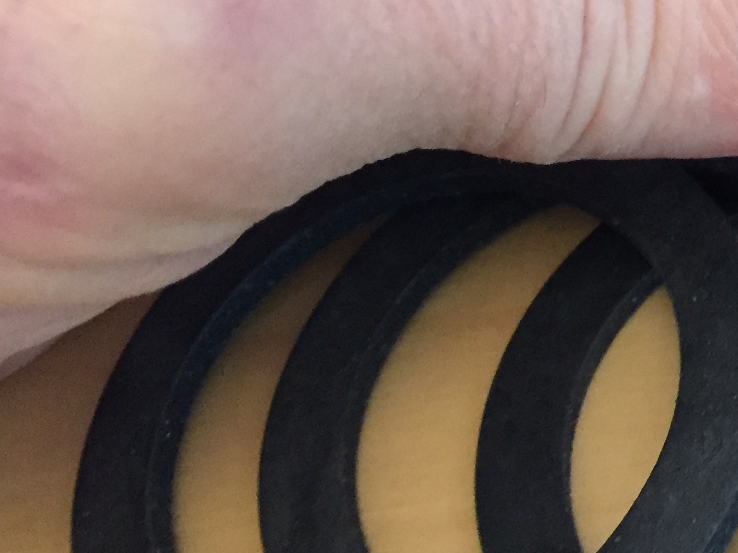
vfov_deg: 18.0
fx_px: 1726
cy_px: 80
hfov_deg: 22.4
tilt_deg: -52.2
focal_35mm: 81
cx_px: 872
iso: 250
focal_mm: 4.15
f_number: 2.2
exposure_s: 1/25
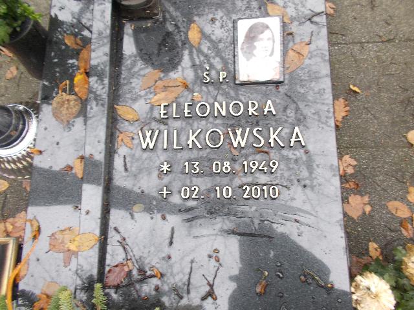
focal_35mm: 26
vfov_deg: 53.1
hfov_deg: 67.3
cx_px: 207
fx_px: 311
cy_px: 155
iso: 200
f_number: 3.2
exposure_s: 1/20
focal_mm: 4.6
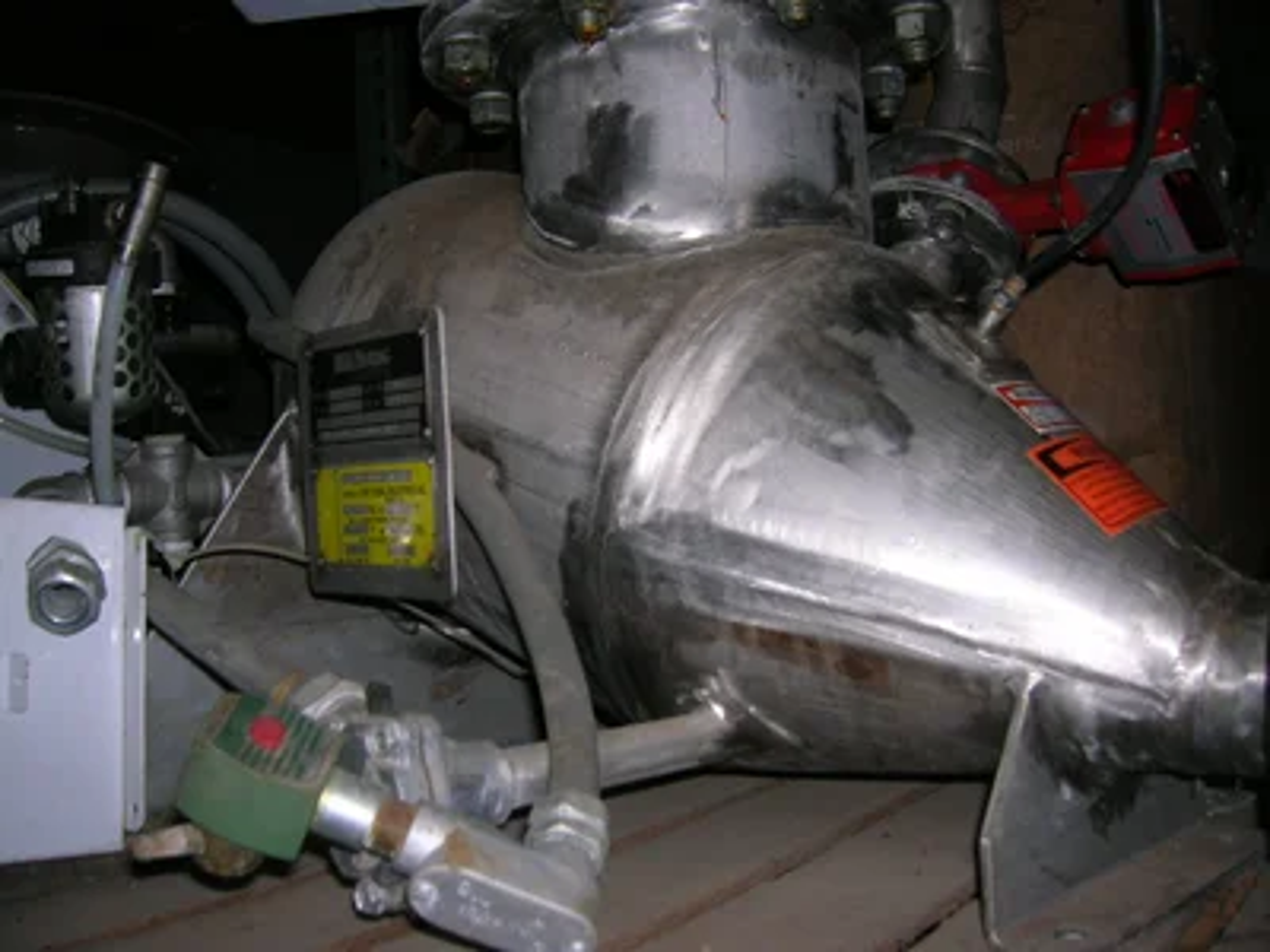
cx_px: 635
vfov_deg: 41.8
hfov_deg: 54.0
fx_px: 1247
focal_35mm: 34
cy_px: 476
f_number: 2.9
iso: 50
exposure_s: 1/60.1
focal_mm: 5.7
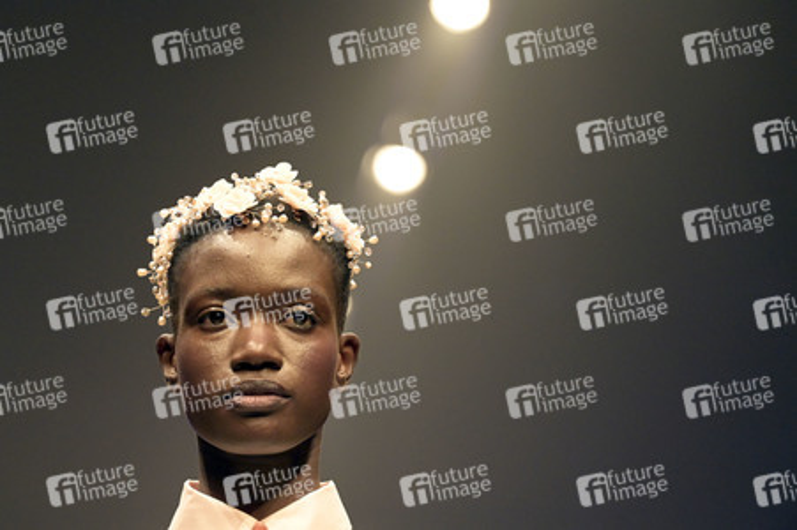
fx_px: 4424
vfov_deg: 6.9
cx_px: 398
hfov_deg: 10.3
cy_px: 265
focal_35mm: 200
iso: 8000
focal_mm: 200
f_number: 5.6
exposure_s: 1/640
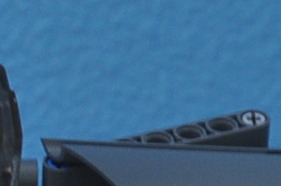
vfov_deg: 1.8
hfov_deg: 2.7
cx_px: 321
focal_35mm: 771
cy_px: 469
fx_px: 6011
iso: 400
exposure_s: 1/6
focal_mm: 70
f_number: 6.3
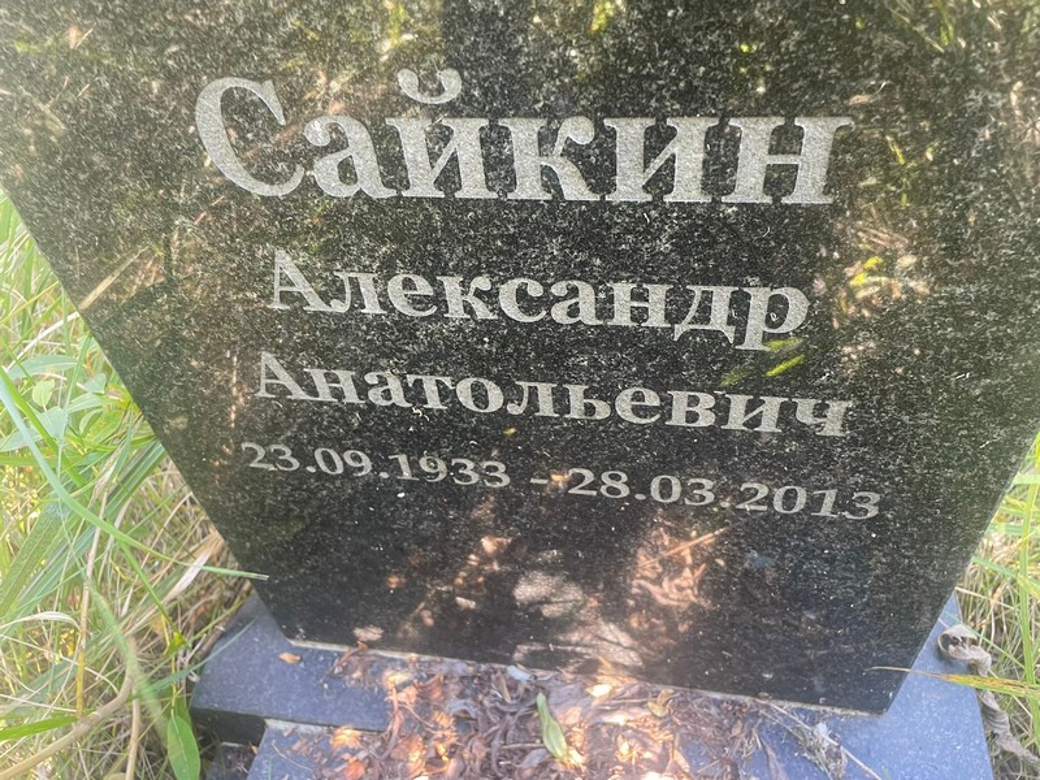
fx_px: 781
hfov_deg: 67.3
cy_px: 390
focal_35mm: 26
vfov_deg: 53.1
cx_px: 520
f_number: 1.6
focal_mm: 4.2
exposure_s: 1/62
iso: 125
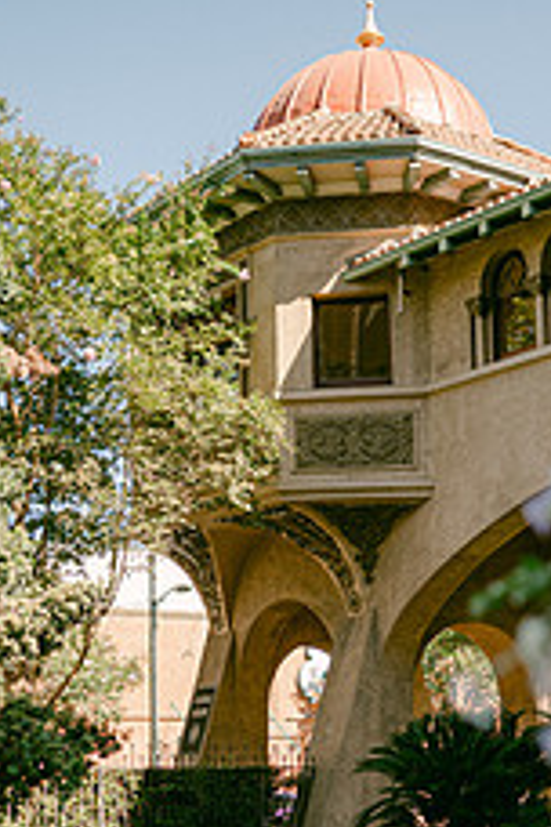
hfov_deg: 19.7
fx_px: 1584
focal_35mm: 69
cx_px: 317
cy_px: 725
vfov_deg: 28.3
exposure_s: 1/2000
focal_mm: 35
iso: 100
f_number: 1.4
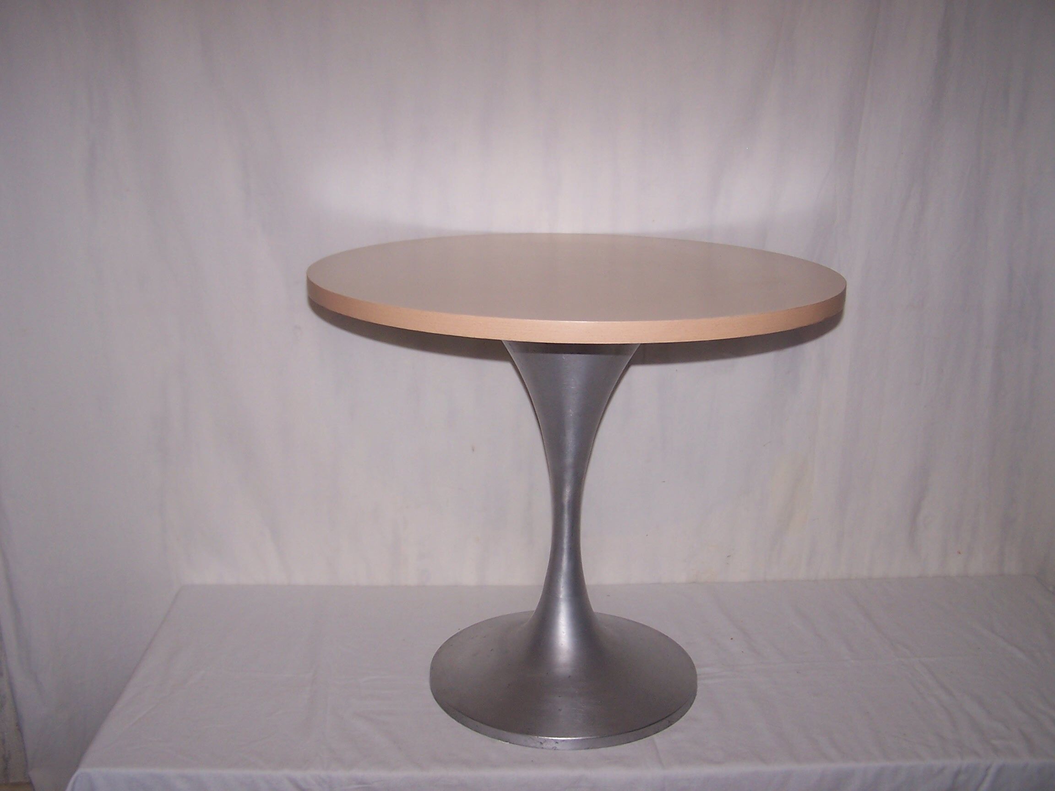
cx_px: 528
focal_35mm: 38
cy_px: 396
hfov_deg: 49.0
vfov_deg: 37.7
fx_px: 1158
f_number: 2.8
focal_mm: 6.3
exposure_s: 1/60
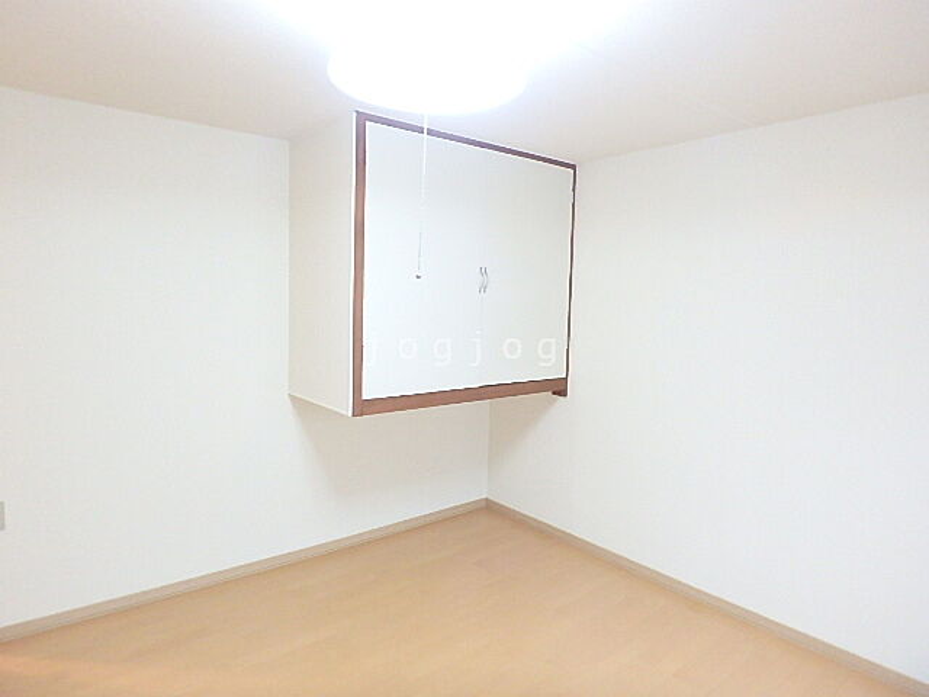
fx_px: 564
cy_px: 348
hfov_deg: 79.0
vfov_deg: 63.4
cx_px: 464
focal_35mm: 21
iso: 800
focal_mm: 3.7
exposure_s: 1/15
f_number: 3.5
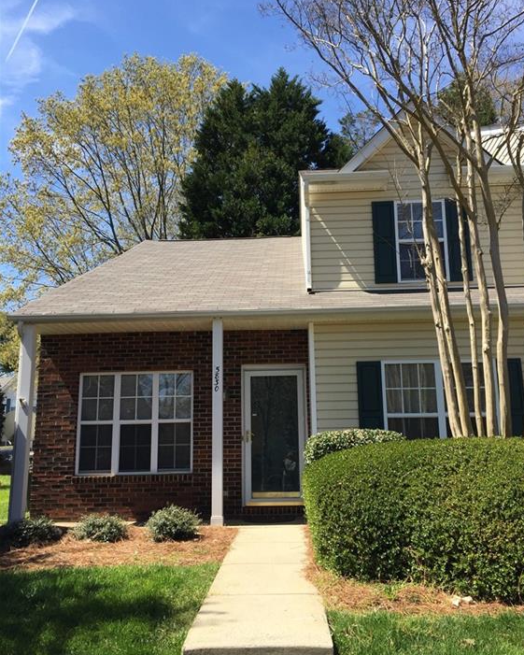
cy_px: 326
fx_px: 601
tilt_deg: +11.7
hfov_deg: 47.1
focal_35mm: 31
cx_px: 268
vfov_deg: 57.2
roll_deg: +0.1
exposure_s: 1/964
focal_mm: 4.15
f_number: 2.2
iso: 32
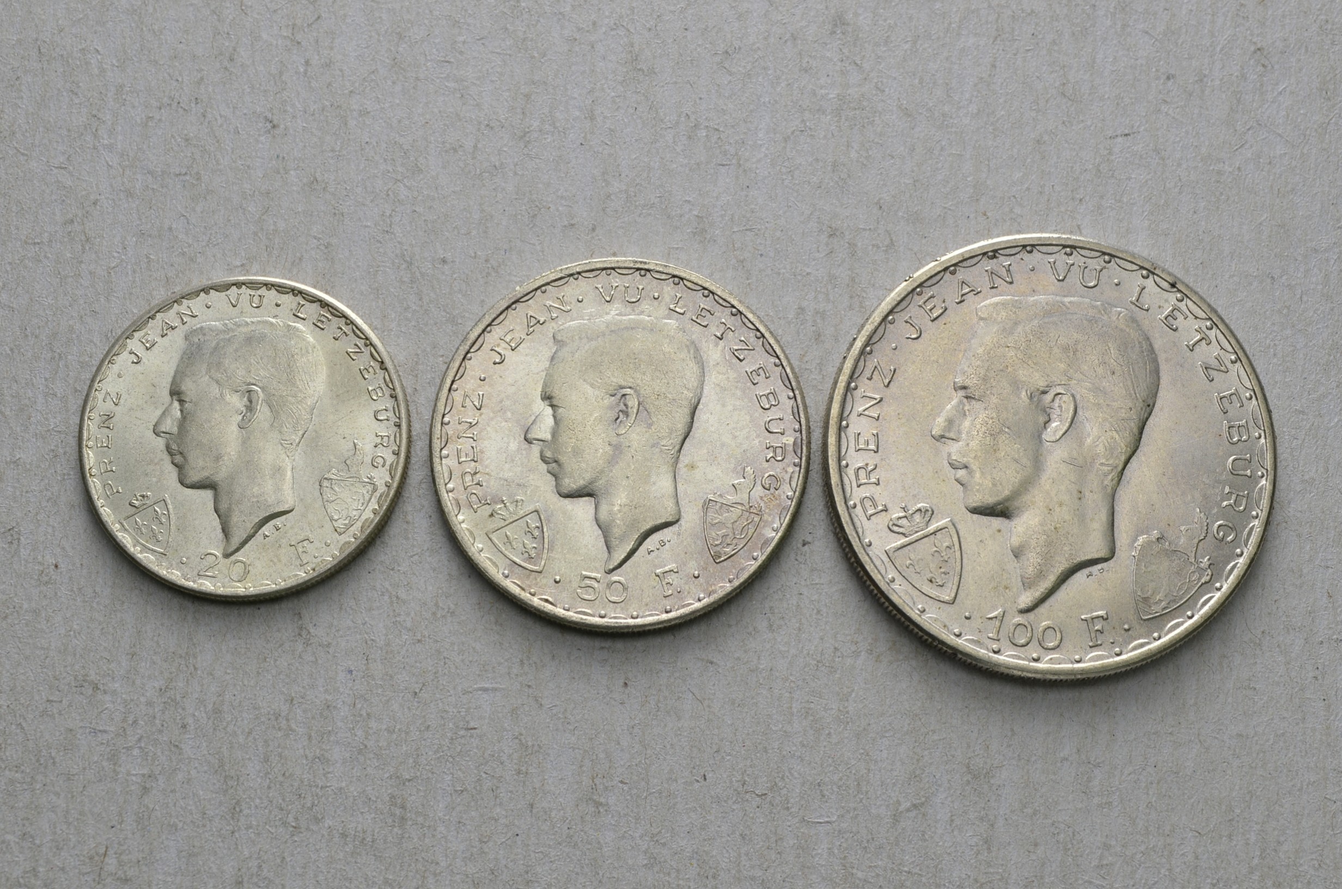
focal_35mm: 63
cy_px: 444
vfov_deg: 21.5
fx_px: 2344
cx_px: 671
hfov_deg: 32.0
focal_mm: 42
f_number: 14
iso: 400
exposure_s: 1/200
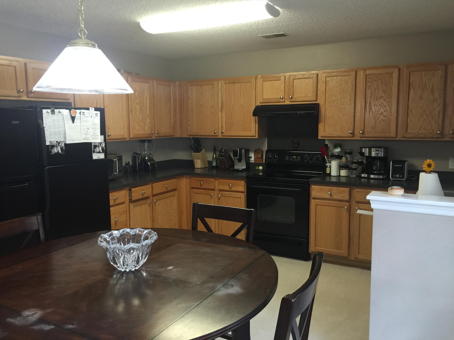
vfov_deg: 48.2
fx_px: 380
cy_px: 170
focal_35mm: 29
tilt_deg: -6.6
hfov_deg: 61.7
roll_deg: -1.1
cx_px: 227
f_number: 2.2
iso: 100
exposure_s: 1/15
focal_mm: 4.15
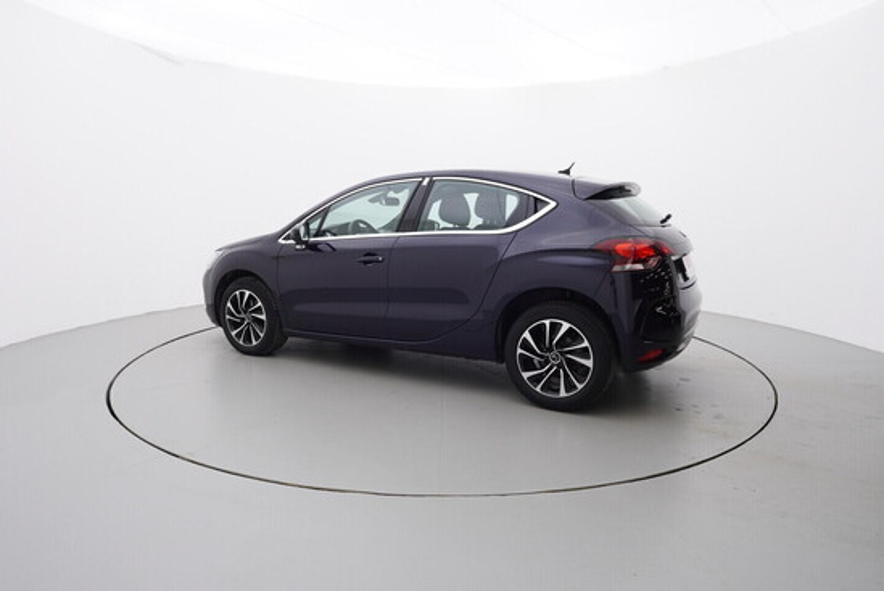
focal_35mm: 22
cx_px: 442
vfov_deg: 56.2
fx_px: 553
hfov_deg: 77.3
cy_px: 296
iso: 200
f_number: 5
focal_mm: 15
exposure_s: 1/80
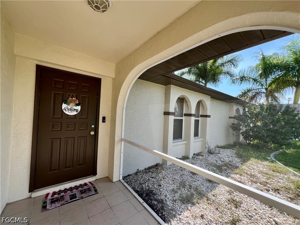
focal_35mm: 13
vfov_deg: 89.9
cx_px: 150
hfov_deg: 106.2
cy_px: 112
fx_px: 113
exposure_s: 1/407
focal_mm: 1.57
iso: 32
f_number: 1.8
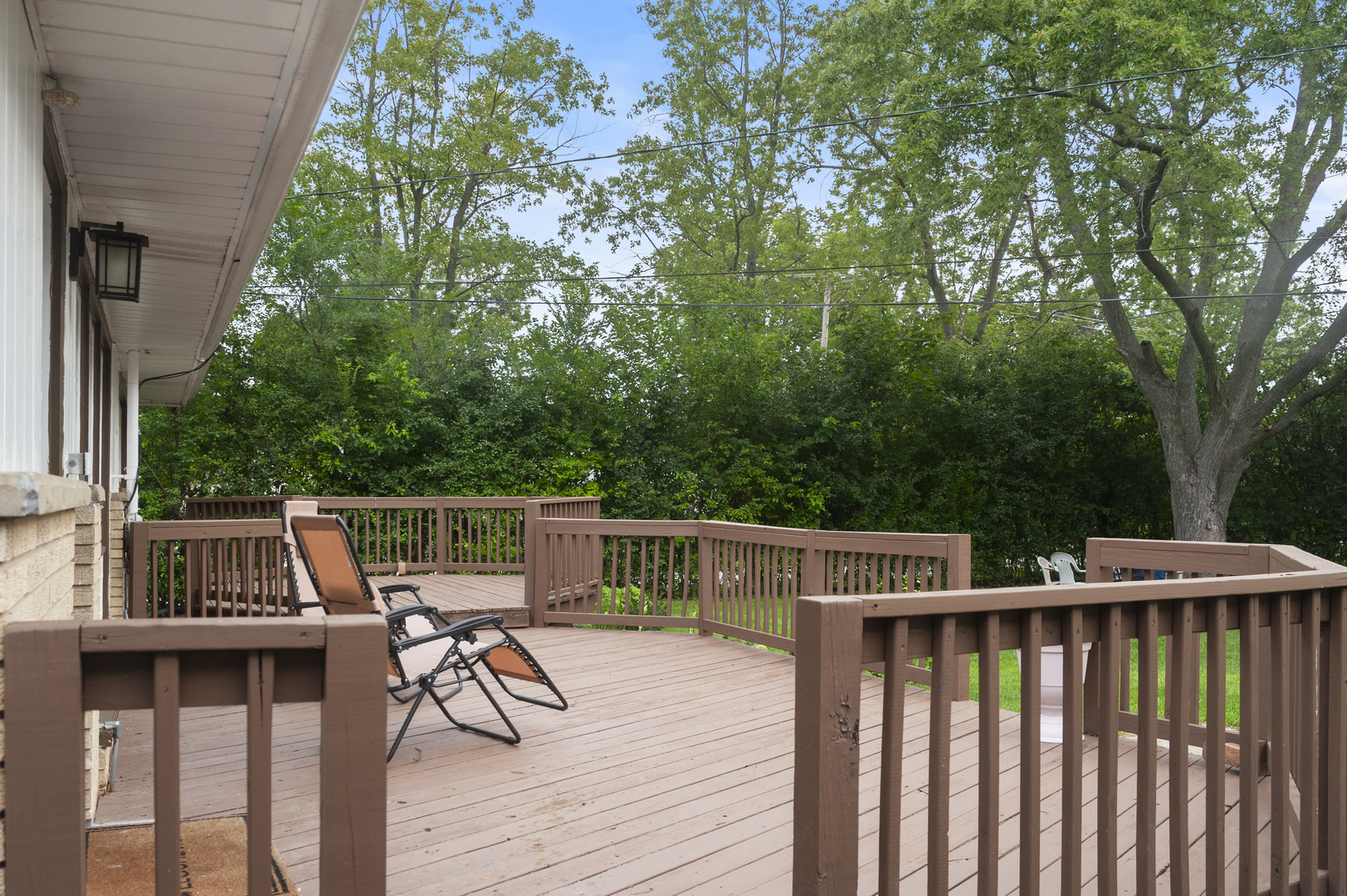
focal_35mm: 29
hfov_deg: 63.7
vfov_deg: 44.9
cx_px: 674
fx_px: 1084
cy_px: 448
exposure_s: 1/200
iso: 400
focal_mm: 29
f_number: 8
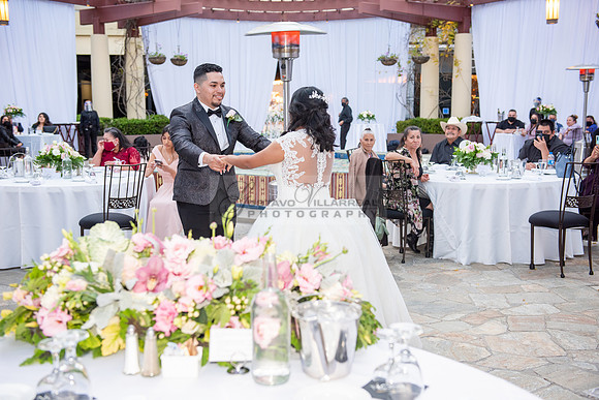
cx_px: 300
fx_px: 732
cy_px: 200
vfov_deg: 30.5
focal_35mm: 44
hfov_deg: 44.5
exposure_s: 1/160
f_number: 4
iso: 800
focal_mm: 44
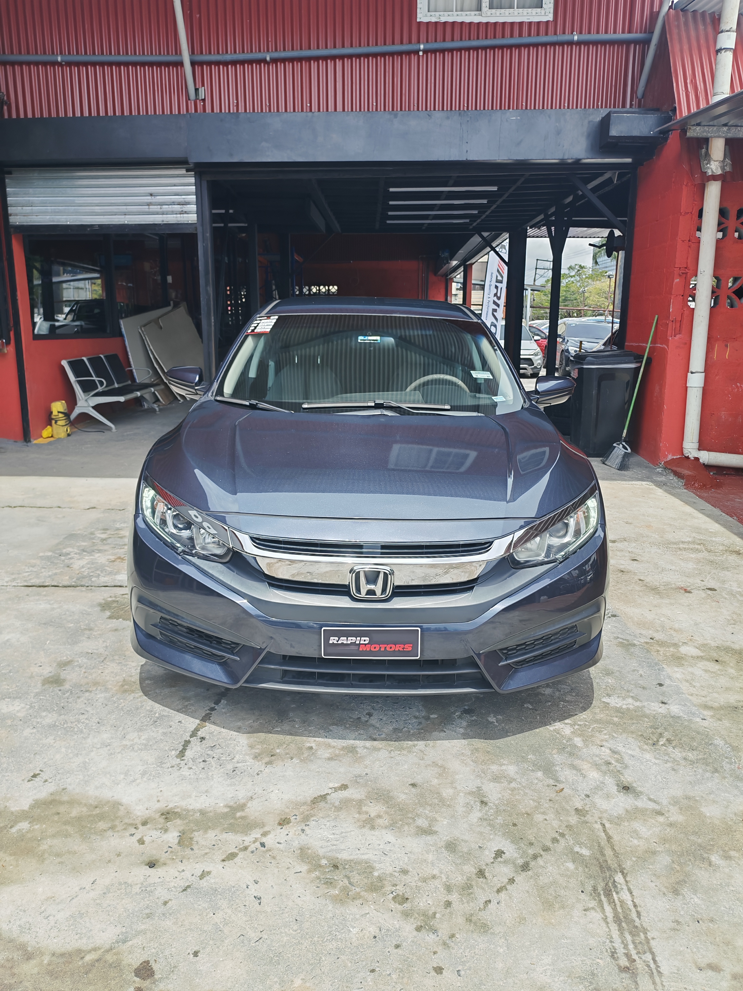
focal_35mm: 27
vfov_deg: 65.3
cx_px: 372
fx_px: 773
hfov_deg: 51.4
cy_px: 496
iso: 50
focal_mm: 6.12
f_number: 1.9
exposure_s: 1/510
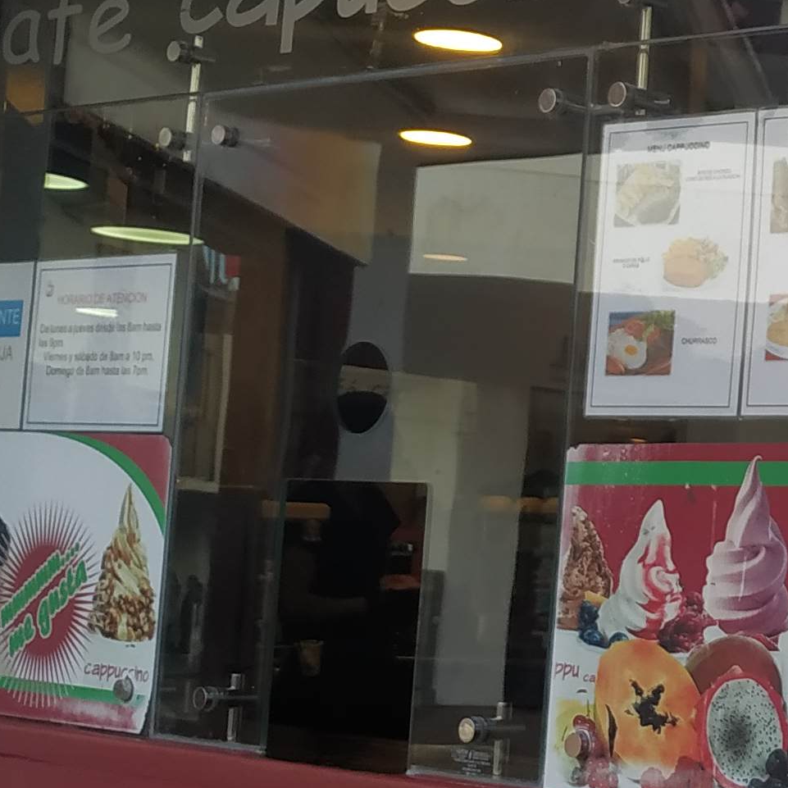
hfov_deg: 17.5
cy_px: 370
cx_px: 1186
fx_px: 2292
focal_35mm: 89
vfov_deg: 19.5
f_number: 1.9
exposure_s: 1/153
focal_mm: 3.94
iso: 100
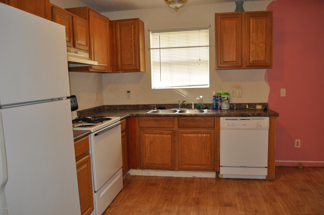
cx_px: 162
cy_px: 108
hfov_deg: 67.4
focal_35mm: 27
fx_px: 243
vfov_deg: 47.8
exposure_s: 1/125
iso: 560
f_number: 3.5
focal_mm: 18
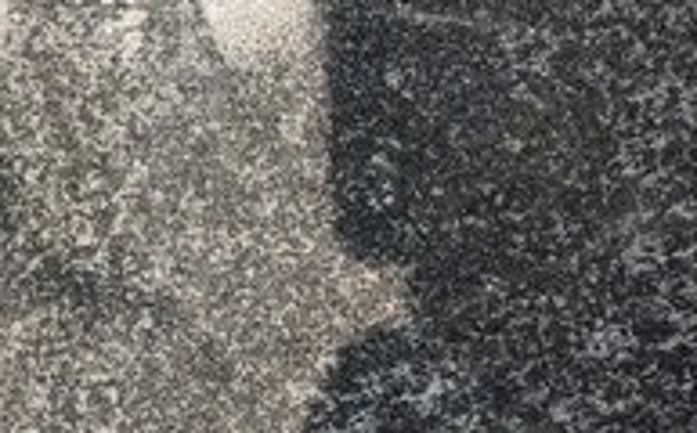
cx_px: -137
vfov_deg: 11.6
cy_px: 520
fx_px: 2086
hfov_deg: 18.0
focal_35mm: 110
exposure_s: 1/162
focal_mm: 6.04
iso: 50
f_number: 1.9
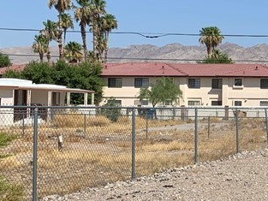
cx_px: 415
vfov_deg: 17.4
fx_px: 658
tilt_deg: +1.8
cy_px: 96
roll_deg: -0.9
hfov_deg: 19.6
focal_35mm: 85
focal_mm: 4.25
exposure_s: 1/3289
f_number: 1.8
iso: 25
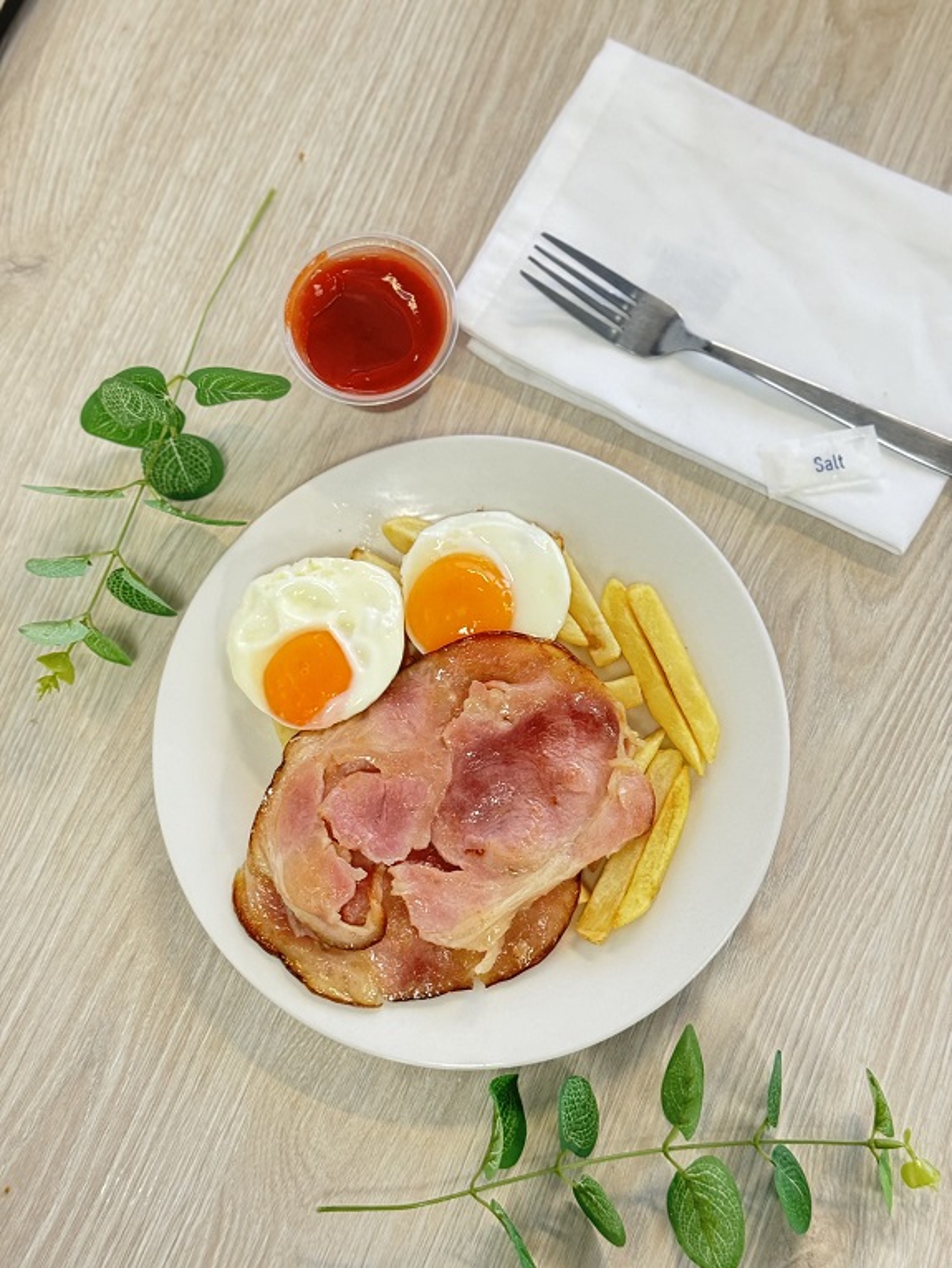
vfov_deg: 39.6
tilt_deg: -76.7
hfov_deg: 30.3
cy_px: 634
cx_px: 476
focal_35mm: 48
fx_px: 1759
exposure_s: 1/33
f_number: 1.78
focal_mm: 6.76
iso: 200
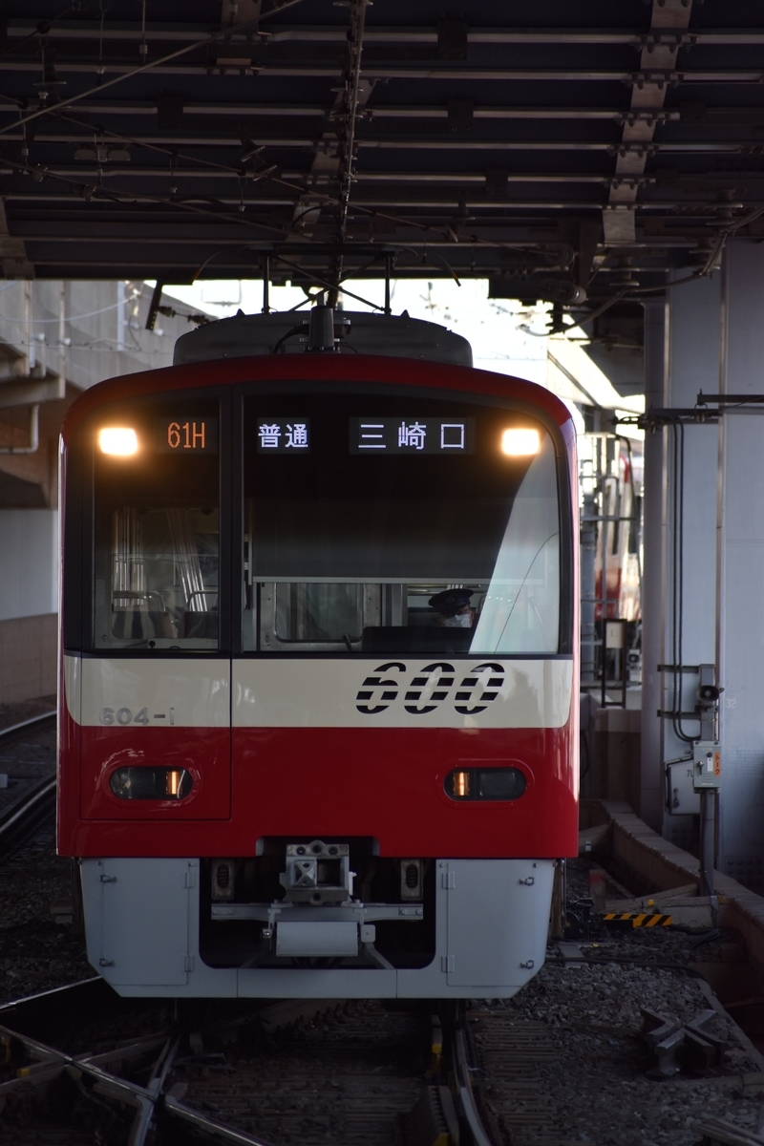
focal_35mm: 345
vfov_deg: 6.0
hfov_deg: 4.0
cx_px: 382
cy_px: 573
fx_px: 10982
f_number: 5.6
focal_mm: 230
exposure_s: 1/500
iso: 360
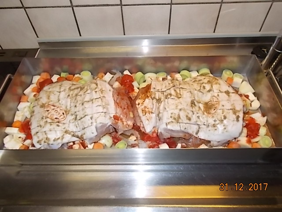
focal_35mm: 26
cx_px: 141
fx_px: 212
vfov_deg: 53.1
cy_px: 106
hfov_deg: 67.3
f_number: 3.2
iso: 200
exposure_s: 1/25
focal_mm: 4.6
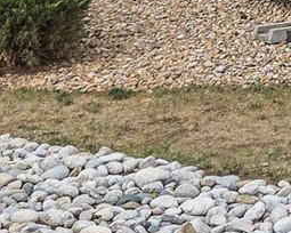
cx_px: 583
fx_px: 1214
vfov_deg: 10.1
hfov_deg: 12.1
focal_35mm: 141
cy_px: -245
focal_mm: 5.4
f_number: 1.8
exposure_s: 1/541
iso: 80
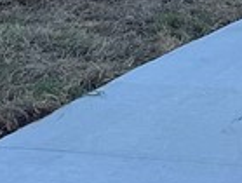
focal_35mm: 191
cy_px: -322
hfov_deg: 9.4
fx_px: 1339
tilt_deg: +4.2
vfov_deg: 7.1
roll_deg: +0.1
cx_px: 554
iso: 50
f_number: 1.5
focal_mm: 5.7
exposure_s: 1/2083
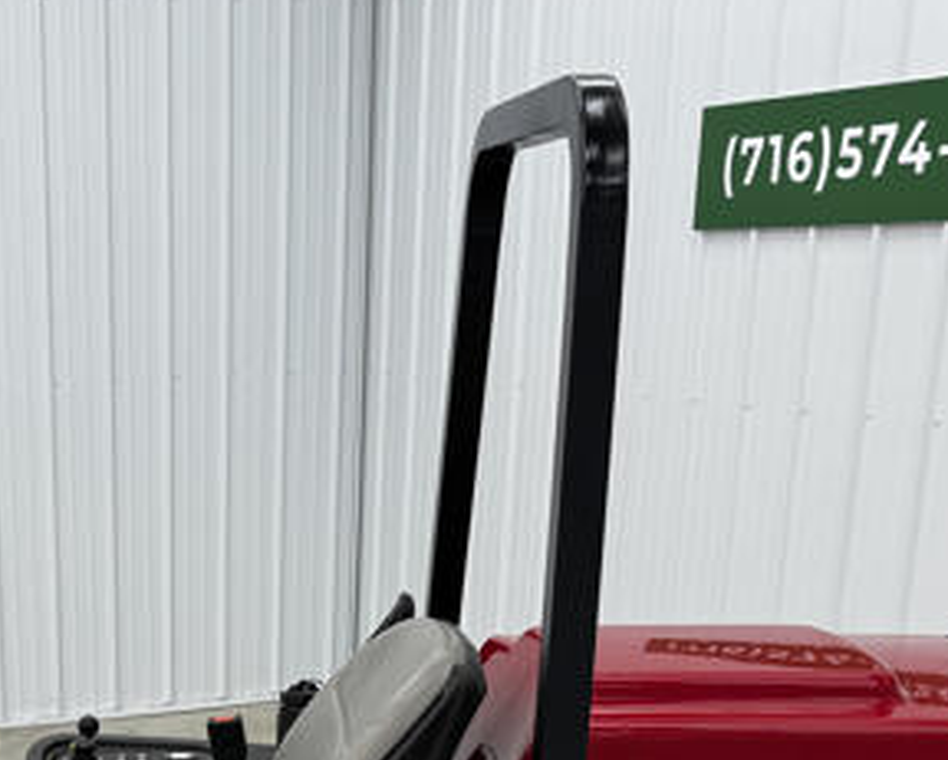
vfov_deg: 21.4
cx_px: 102
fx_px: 1826
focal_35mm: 65
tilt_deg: -21.9
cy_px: 967
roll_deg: +0.7
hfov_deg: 28.1
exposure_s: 1/120
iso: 80
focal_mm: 6.76
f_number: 1.78
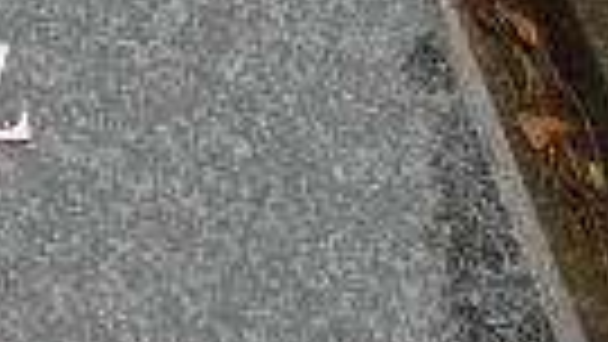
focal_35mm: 134
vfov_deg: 8.9
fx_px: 2161
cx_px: -374
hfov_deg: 14.6
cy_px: -94
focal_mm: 4.6
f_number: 3.2
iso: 80
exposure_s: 1/400
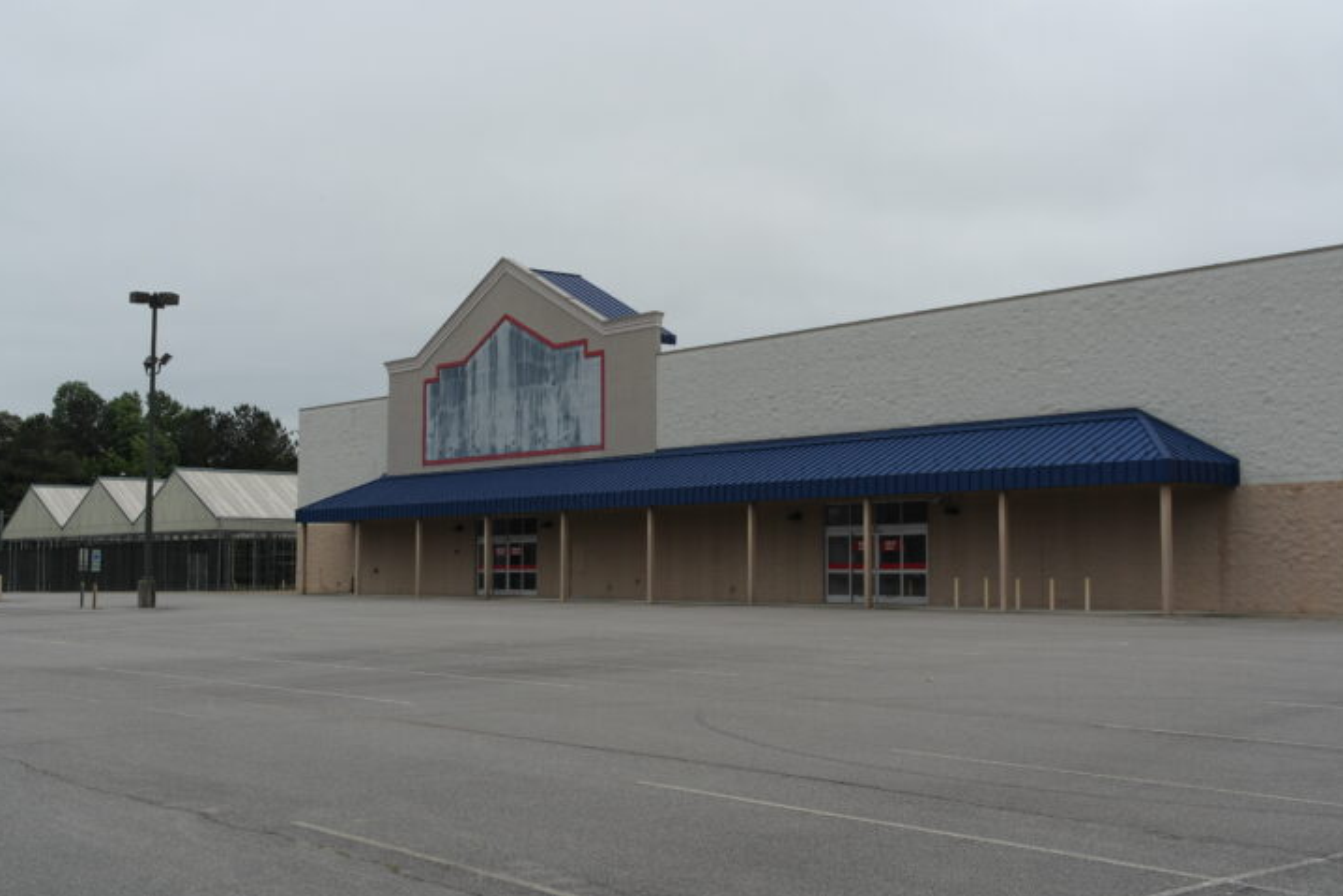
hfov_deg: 42.7
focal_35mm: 46
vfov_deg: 29.3
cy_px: 460
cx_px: 679
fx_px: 1716
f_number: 5.6
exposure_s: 1/200
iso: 100
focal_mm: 28
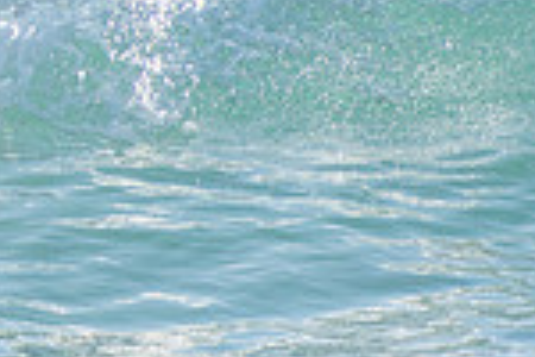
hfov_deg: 1.0
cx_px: -403
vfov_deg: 0.6
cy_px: -320
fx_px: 31860
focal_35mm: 2144
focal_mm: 370
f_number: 5.6
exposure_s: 1/1250
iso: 220
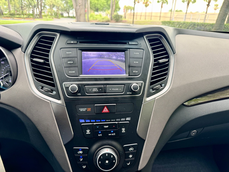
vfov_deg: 56.8
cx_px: 114
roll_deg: -3.3
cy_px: 86
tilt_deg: -23.2
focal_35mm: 24
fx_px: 159
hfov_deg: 71.6
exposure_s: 1/121
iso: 100
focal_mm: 6.76
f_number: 1.78
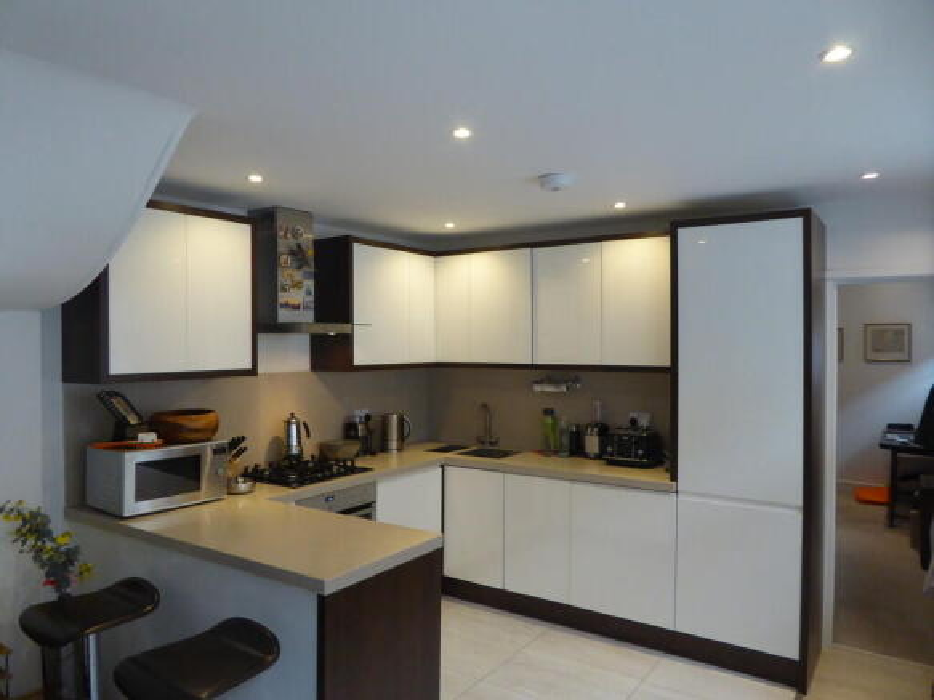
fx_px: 674
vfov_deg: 54.9
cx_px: 467
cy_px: 350
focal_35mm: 25
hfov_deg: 69.4
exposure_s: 1/60
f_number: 3.3
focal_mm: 4.3
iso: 400
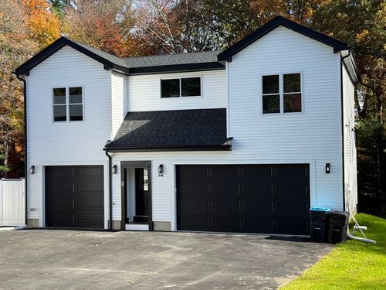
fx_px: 535
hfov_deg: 39.7
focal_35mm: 48
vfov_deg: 30.3
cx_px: 193
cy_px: 145
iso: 64
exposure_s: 1/1980
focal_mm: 6.76
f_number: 1.78
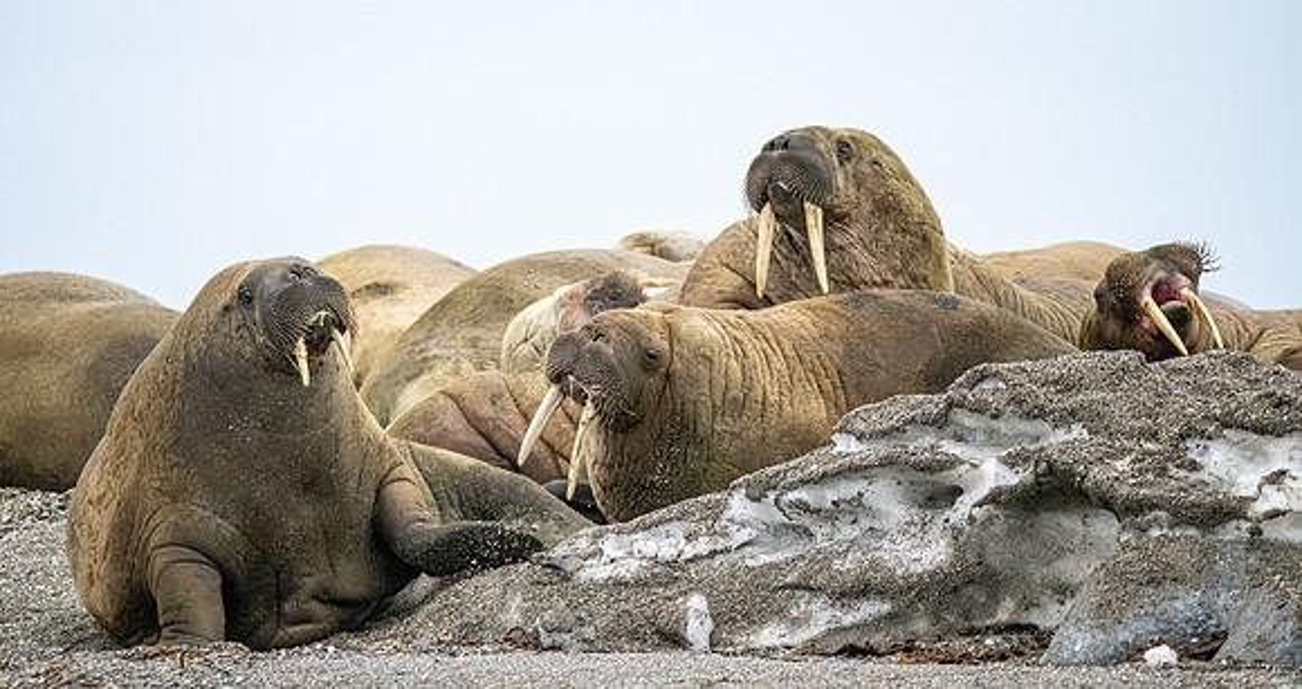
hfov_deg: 5.6
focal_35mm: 394
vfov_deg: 2.9
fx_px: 13423
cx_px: 567
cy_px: 241
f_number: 5.6
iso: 3200
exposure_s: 1/2000
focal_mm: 320
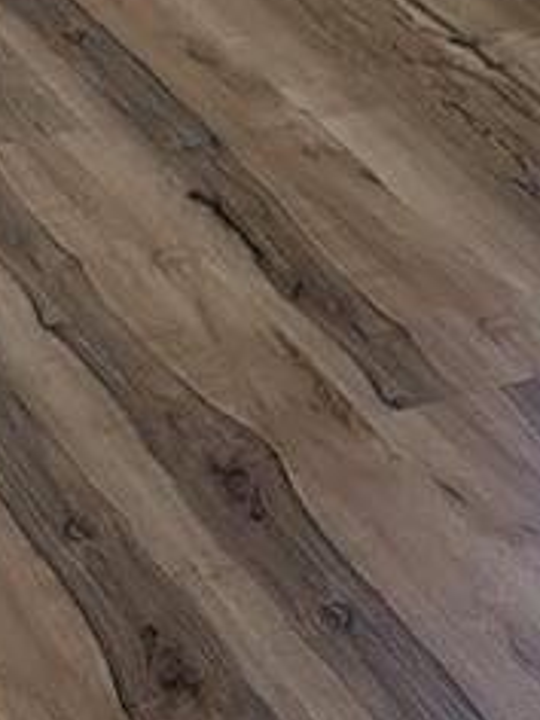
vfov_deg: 13.9
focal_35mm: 132
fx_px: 2746
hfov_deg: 11.2
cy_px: -415
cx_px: 256
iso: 40
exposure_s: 1/201
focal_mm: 5.4
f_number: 1.8
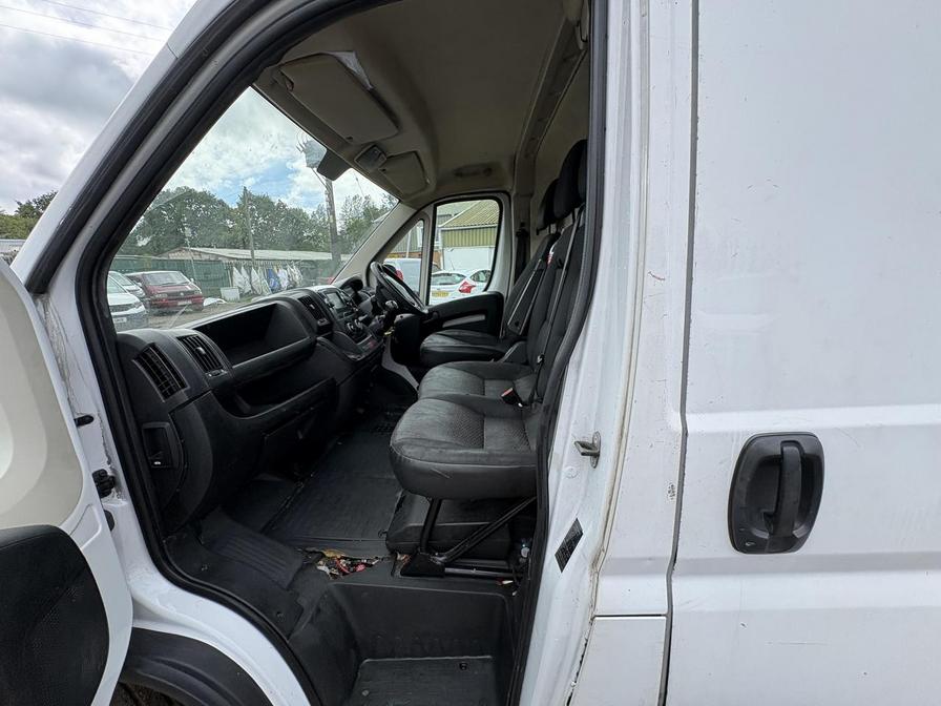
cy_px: 353
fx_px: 381
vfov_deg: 85.7
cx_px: 470
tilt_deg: -1.1
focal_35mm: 14
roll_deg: -1.5
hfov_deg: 102.1
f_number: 2.2
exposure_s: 1/377
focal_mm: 2.22
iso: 40
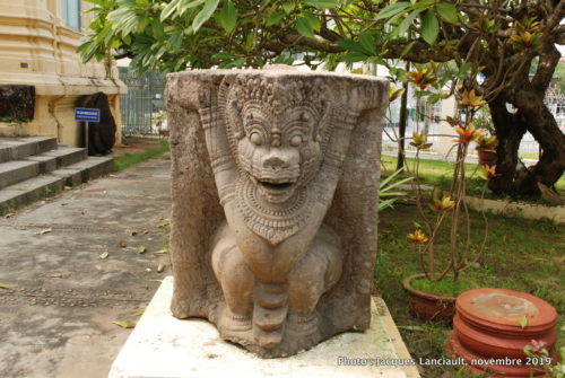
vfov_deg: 37.0
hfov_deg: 53.1
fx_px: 566
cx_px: 282
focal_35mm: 36
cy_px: 189
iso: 100
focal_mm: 24
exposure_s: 1/30
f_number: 10
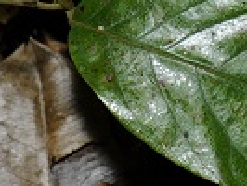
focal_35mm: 456
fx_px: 3257
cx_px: 61
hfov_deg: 4.3
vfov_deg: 3.3
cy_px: -73
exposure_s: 1/200
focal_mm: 105
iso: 200
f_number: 16
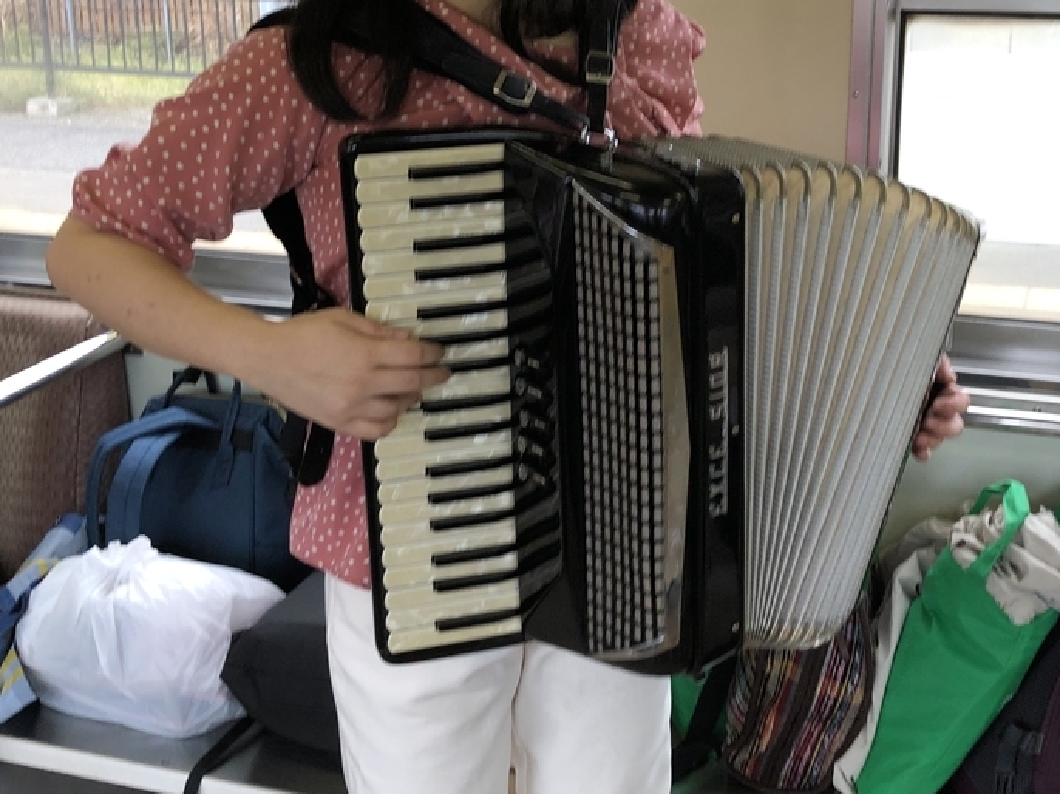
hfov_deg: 38.8
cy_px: 286
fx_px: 1500
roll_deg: +1.0
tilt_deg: -13.4
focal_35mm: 49
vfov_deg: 29.5
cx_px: 617
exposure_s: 1/40
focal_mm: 3.99
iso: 25
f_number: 1.8
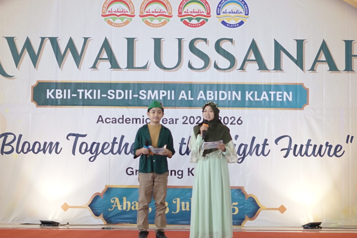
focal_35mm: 110
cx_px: 182
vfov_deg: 12.4
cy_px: 69
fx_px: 1091
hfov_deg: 18.6
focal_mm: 50
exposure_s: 1/320
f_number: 1.8
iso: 800
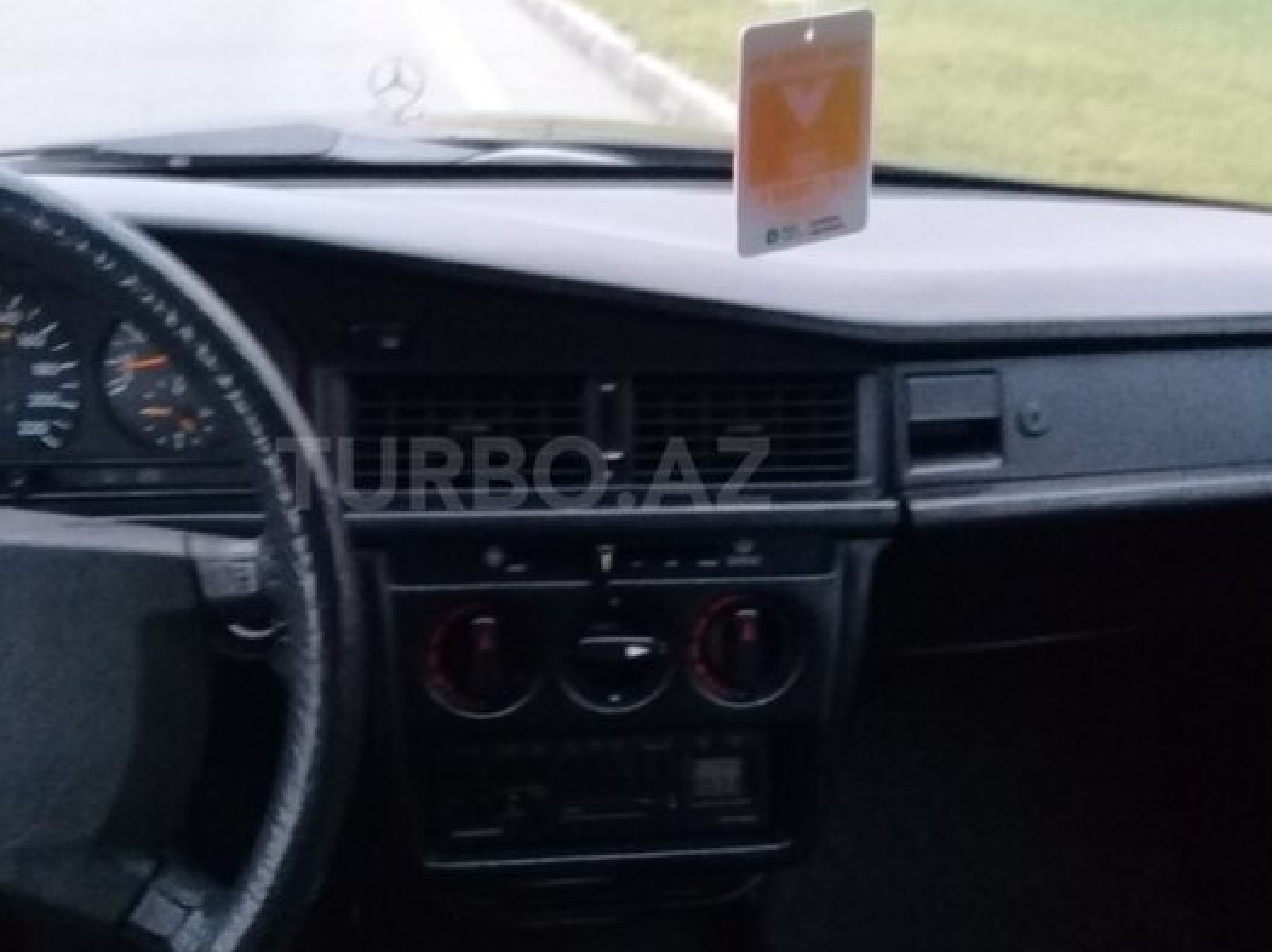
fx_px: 1432
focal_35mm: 39
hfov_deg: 47.7
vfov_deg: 36.8
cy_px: 474
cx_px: 523
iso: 500
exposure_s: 1/17
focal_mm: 3.3
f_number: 2.2
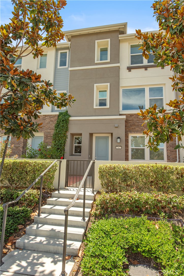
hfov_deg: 57.3
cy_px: 138
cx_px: 92
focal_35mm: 22
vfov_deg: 78.6
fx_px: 168
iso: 200
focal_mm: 22
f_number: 9
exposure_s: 1/320
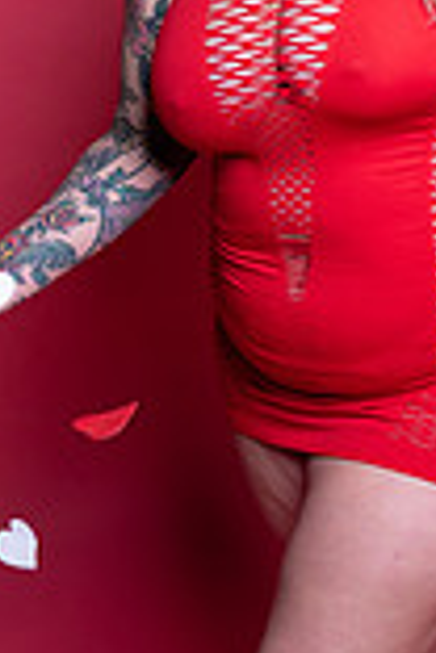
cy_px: -134
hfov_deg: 13.4
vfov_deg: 19.1
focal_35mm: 101
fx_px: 1835
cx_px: 419
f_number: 5.6
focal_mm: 35
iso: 250
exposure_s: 1/400
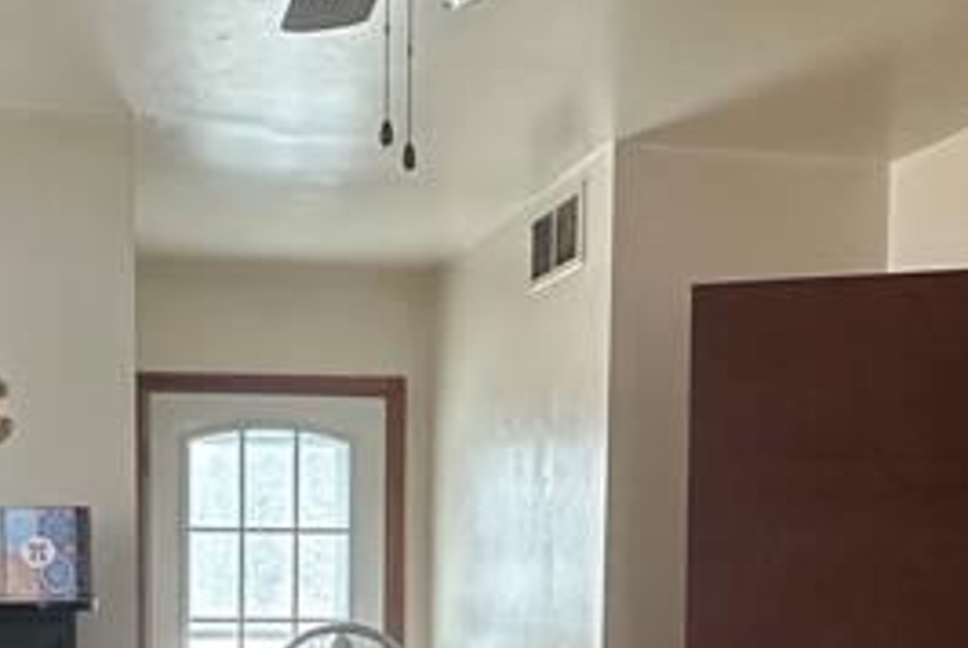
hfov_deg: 35.2
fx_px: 1507
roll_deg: -0.6
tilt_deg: -3.5
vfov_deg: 23.1
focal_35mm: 56
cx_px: 320
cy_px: 681
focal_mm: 2.22
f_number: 2.2
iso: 320
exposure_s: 1/99
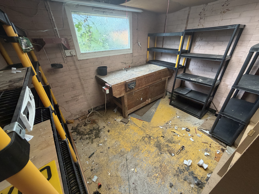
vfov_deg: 85.7
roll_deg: +3.2
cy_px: 97
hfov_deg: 102.1
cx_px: 130
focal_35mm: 14
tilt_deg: -28.8
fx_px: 105
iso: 320
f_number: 2.2
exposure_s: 1/121
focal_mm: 2.22
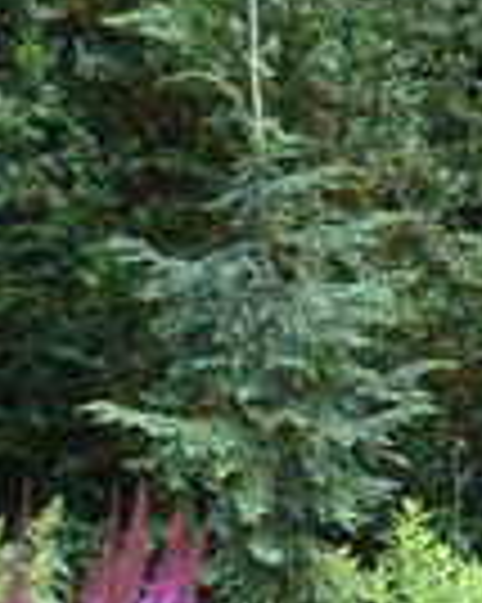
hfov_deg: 8.7
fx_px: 3017
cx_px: 932
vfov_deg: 11.4
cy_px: 495
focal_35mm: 169
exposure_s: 1/125
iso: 100
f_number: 4
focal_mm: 5.1
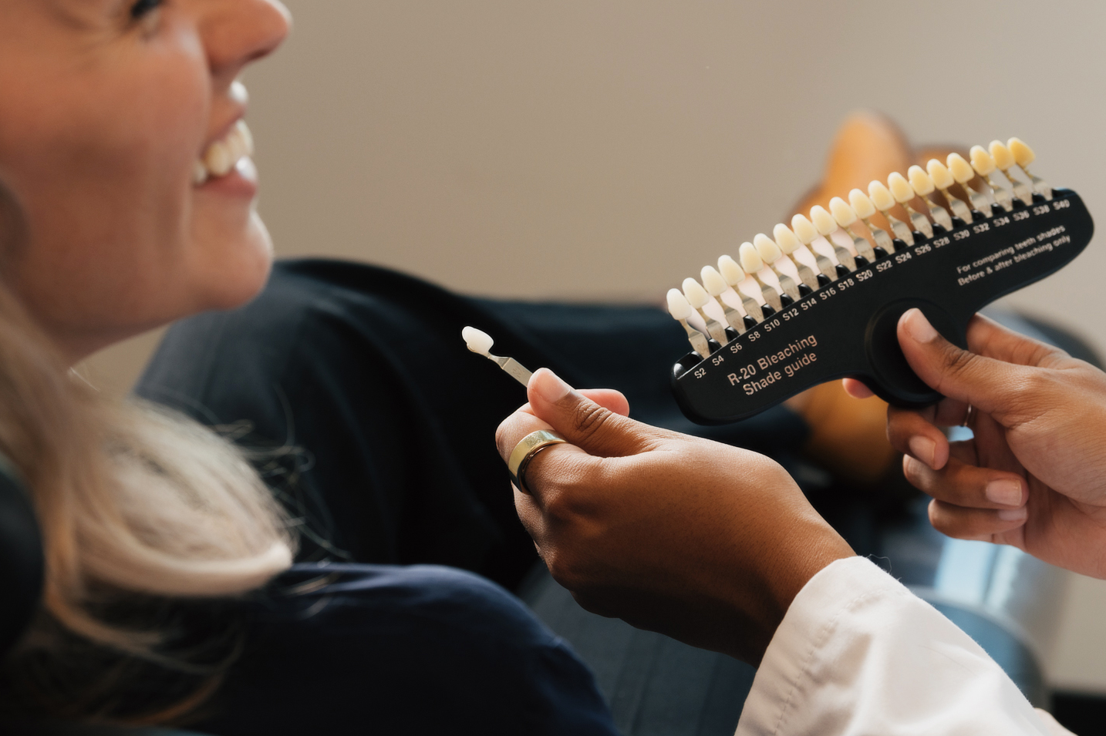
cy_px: 402
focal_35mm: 128
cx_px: 493
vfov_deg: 10.7
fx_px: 3931
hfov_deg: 16.0
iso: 400
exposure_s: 1/160
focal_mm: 102
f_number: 6.3
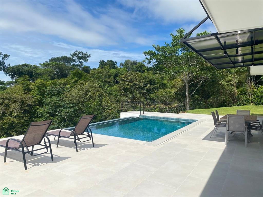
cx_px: 132
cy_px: 98
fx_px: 198
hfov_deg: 67.3
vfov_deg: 53.1
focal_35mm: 26
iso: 32
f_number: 1.8
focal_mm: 4.25
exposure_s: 1/6061
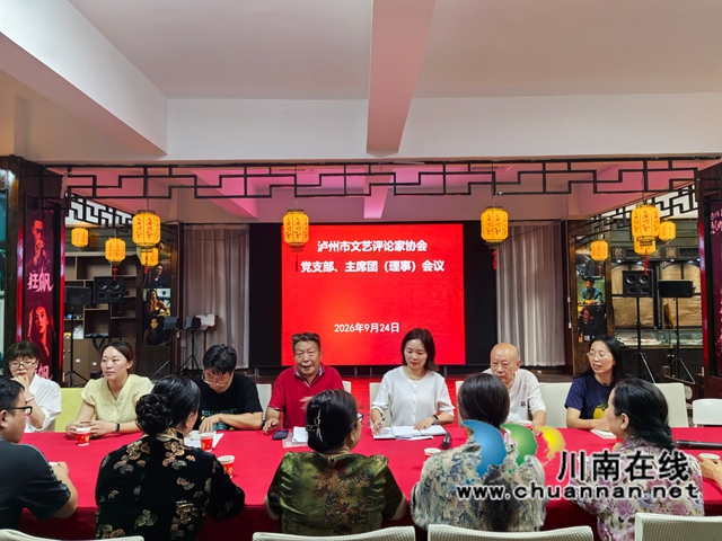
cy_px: 270
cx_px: 361
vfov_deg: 51.4
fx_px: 563
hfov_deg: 65.3
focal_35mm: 27
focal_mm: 5.52
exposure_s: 1/50
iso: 64
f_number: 1.9
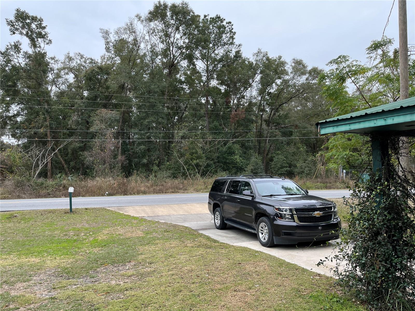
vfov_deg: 53.1
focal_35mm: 26
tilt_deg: +1.5
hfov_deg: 67.3
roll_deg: +0.1
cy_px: 156
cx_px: 208
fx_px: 312
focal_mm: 5.1
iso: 50
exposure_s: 1/777
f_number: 1.6
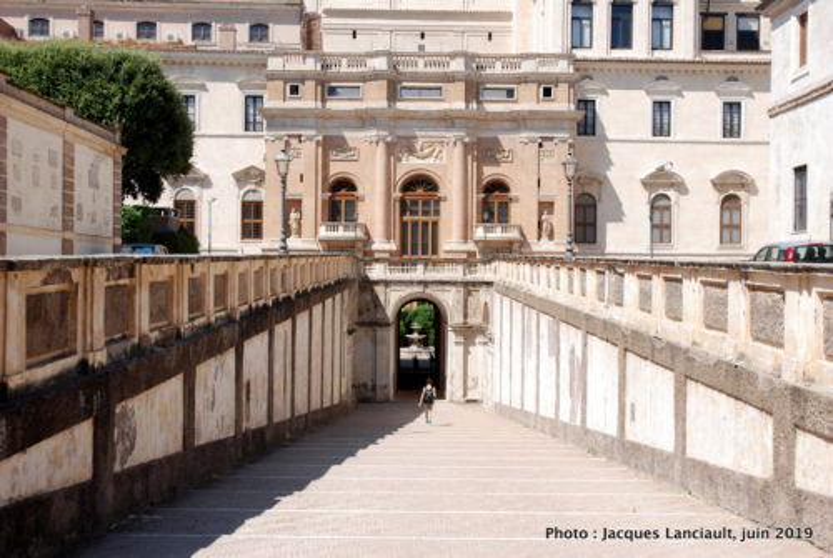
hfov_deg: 44.9
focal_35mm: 44
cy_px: 279
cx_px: 416
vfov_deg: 30.9
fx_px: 1008
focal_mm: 29
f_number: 8
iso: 100
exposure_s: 1/250
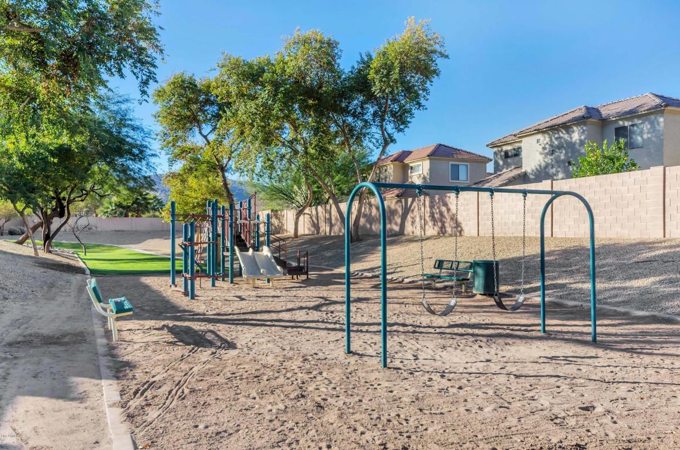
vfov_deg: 43.4
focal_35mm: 30
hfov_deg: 62.0
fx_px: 566
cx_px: 340
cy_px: 225
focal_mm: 20
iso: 400
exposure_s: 1/320
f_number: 9
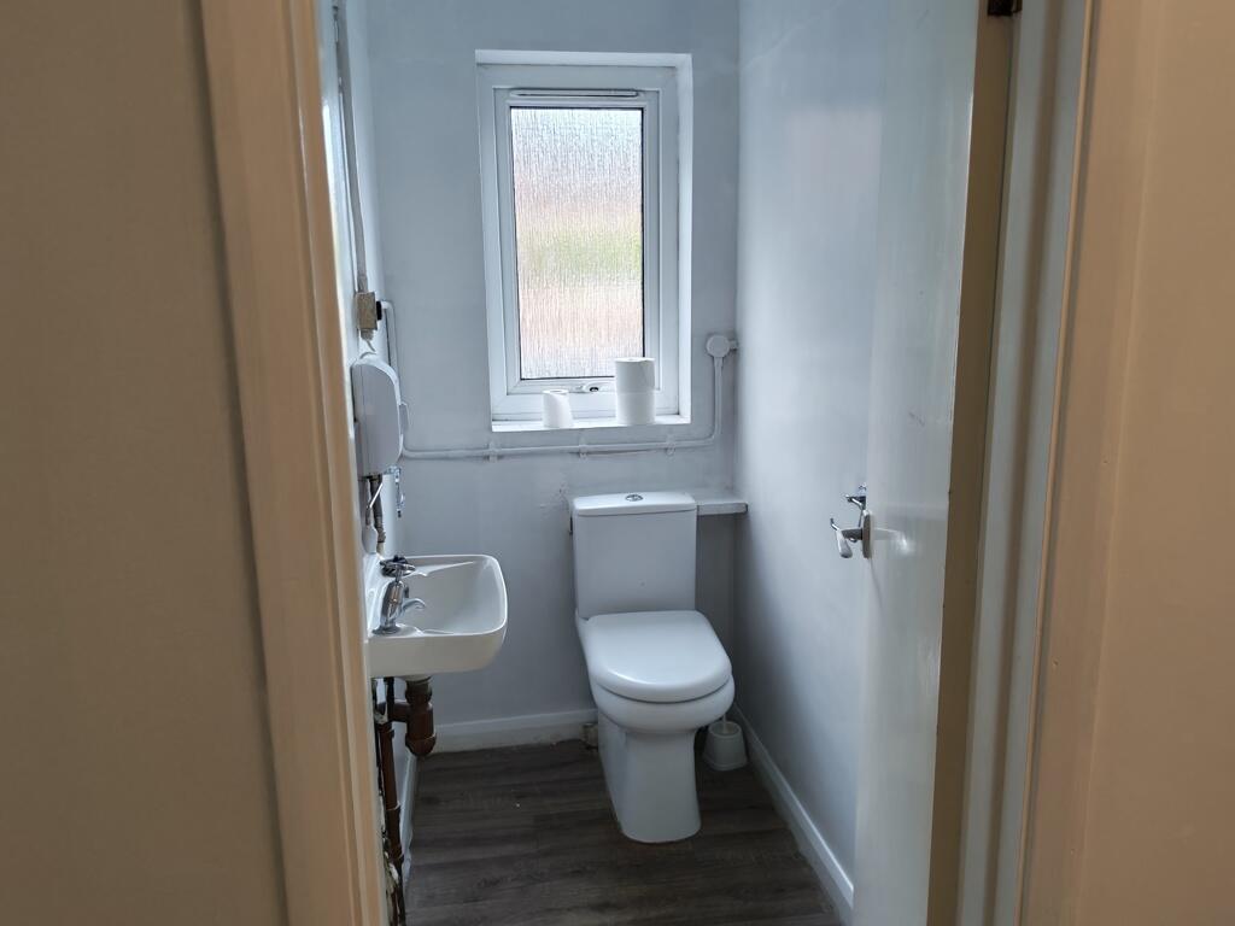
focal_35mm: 27
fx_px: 963
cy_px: 463
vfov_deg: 51.4
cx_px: 618
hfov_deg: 65.3
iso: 200
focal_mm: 6.12
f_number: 1.9
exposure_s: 1/100
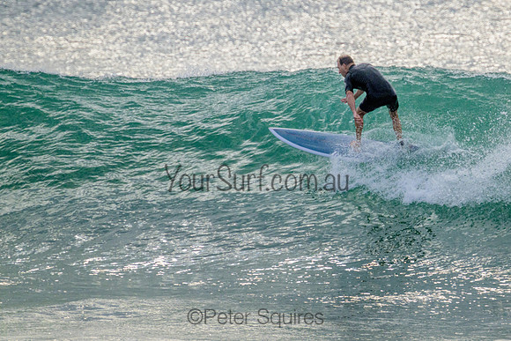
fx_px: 15542
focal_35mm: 1095
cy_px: 113
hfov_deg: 1.9
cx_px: 350
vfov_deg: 1.3
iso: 1000
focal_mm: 800
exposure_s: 1/2000
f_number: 11
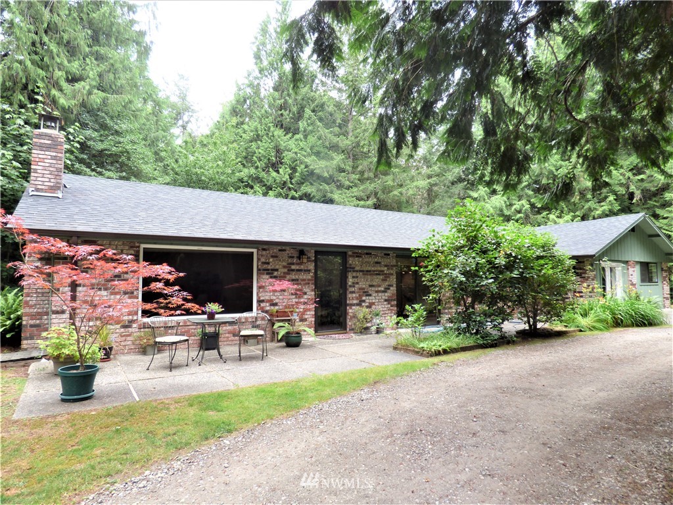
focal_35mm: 20
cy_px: 252
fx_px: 389
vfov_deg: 66.0
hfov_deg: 81.7
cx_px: 336
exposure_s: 1/160
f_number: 2.8
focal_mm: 3.58
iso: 100
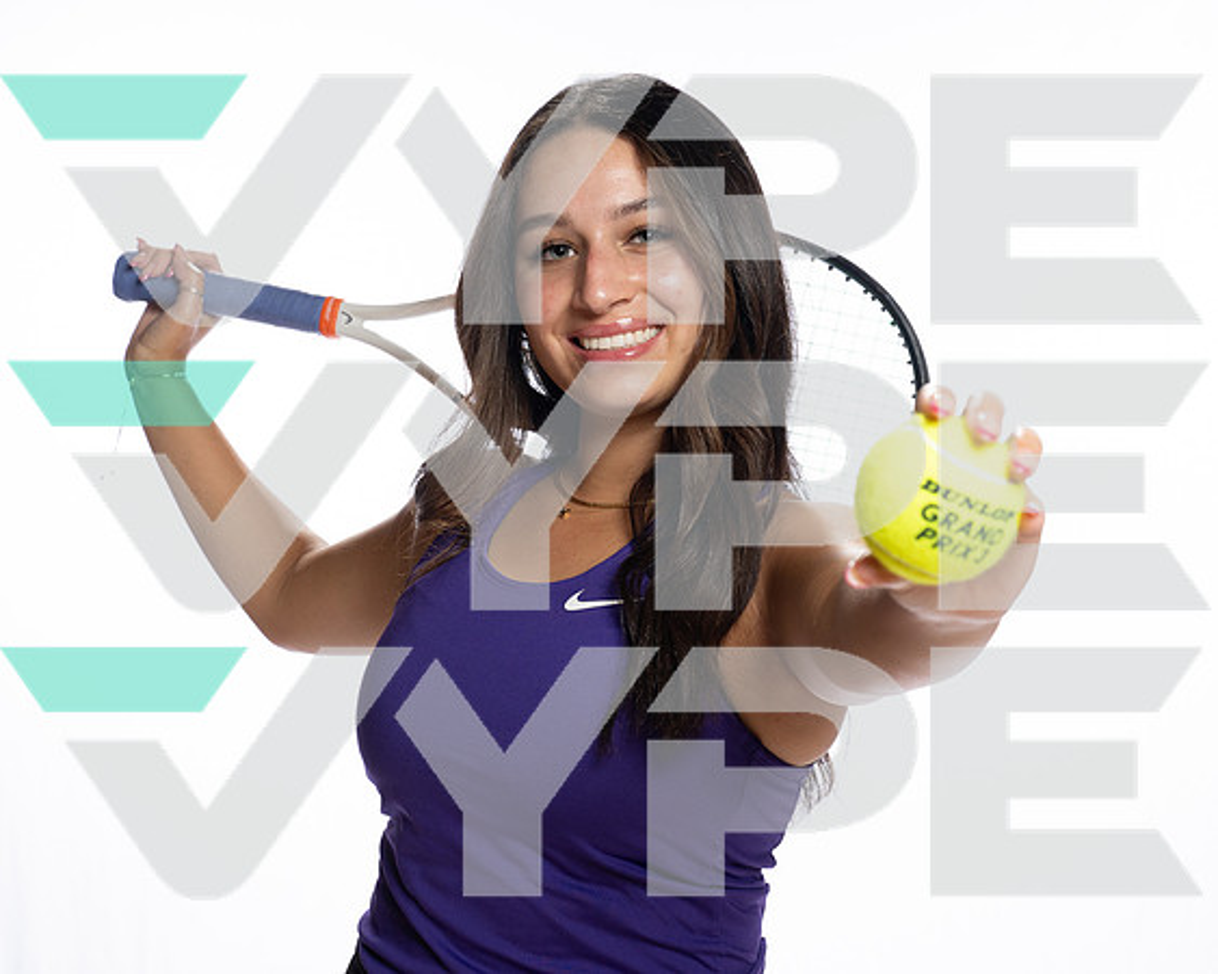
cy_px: 487
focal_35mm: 69
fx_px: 2476
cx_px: 609
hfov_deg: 27.6
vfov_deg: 22.2
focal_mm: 61
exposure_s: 1/250
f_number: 8
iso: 800
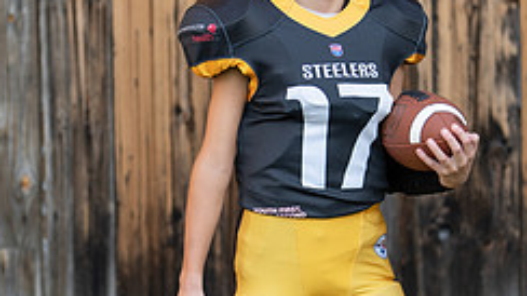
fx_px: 2179
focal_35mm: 156
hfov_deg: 13.8
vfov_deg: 7.8
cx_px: 325
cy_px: 217
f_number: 1.2
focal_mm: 50
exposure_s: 1/2000
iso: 100
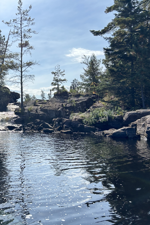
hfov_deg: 33.1
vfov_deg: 51.9
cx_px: 1
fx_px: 231
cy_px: 112
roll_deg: +0.9
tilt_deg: -0.5
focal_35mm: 37
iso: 50
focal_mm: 5.7
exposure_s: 1/4115
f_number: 1.5
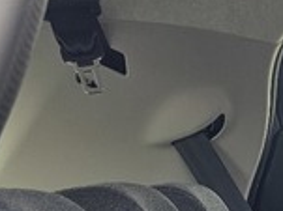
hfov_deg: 12.9
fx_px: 997
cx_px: 650
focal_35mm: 122
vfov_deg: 10.3
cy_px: 521
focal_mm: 6.3
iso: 50
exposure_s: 1/180
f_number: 1.7
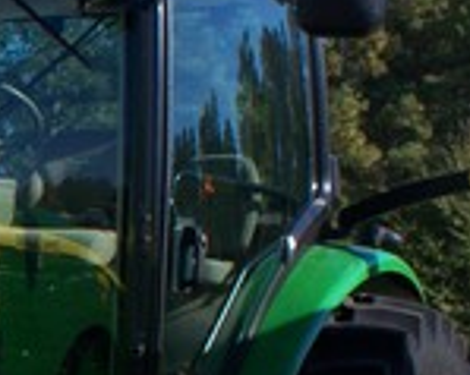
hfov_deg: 14.2
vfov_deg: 12.1
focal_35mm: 125
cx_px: -287
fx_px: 1738
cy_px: 447
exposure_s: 1/125
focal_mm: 7.54
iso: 80
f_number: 8
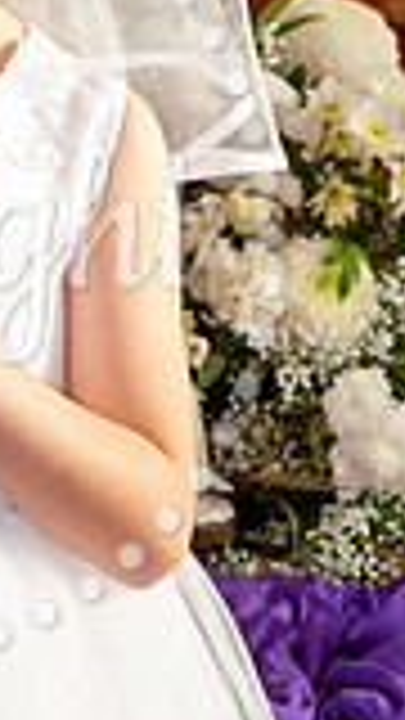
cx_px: -137
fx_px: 3933
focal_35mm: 206
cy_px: 243
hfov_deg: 5.9
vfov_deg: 10.5
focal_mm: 70
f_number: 10
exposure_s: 1/250
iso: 1250
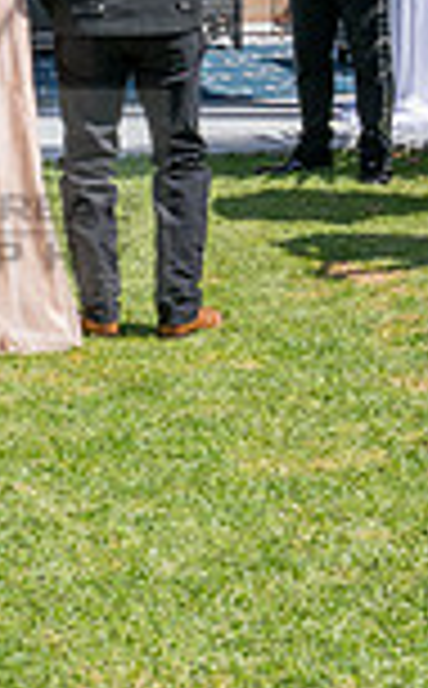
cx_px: -212
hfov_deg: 10.0
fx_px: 2363
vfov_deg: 16.5
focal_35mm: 126
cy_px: 196
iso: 200
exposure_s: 1/160
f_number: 16
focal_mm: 32.5
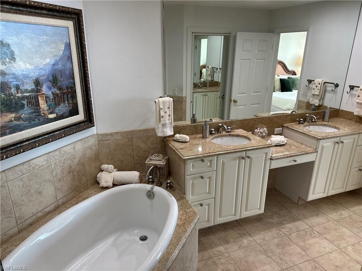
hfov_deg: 71.6
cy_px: 136
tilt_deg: -18.1
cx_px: 181
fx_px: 251
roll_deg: -0.8
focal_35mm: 24
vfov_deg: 56.8
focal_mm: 6.86
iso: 200
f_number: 1.78
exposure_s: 1/120
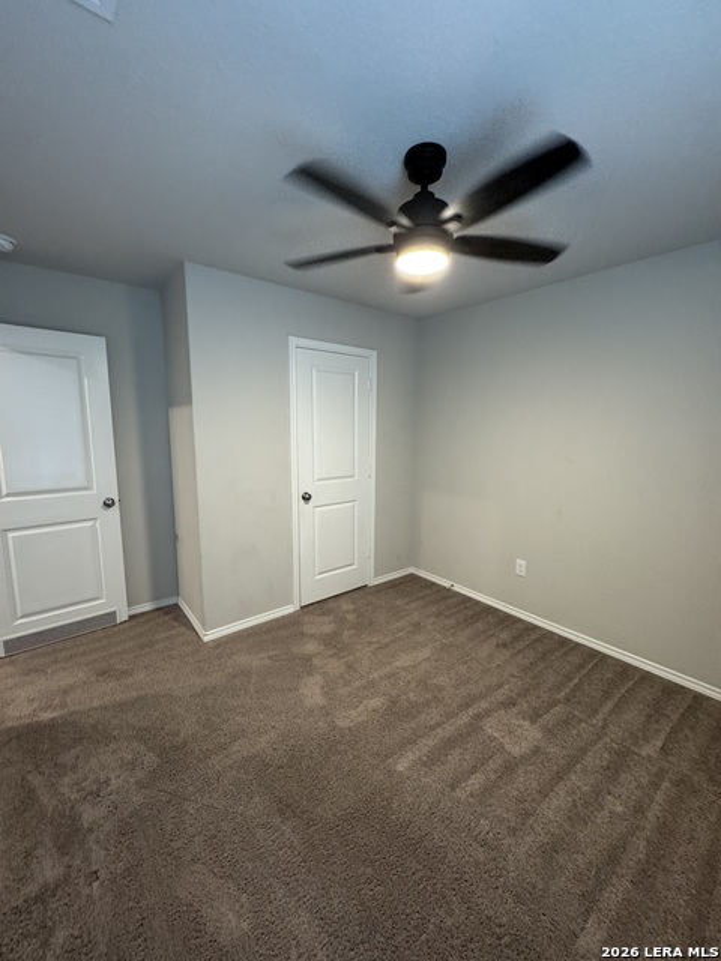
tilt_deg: -8.7
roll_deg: -0.4
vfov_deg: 102.1
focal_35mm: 14
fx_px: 389
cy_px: 480
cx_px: 360
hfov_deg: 85.7
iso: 400
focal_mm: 2.22
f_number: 2.2
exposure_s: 1/60
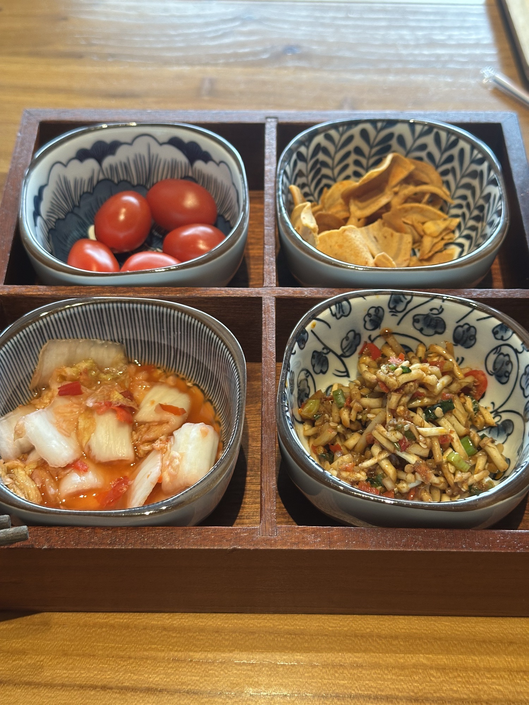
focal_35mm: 48
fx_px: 978
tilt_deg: -50.4
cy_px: 352
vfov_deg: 39.7
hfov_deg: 30.3
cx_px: 264
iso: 125
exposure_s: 1/48
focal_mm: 6.86
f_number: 1.78
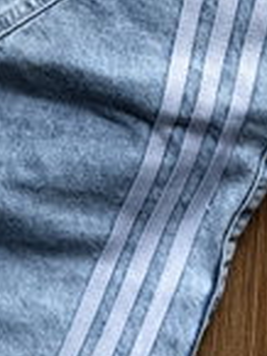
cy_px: -36
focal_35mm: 88
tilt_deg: -85.6
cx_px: 47
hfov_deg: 16.7
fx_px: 904
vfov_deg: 21.1
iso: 100
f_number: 1.78
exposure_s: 1/121
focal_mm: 6.76
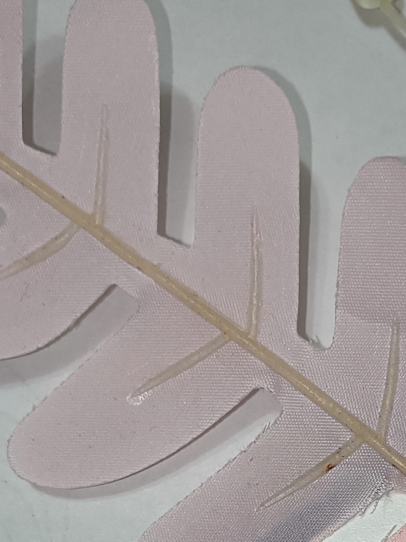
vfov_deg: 22.9
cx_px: 333
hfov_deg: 18.5
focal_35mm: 79
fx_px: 1236
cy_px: 636
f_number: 1.8
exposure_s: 1/33.3
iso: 283
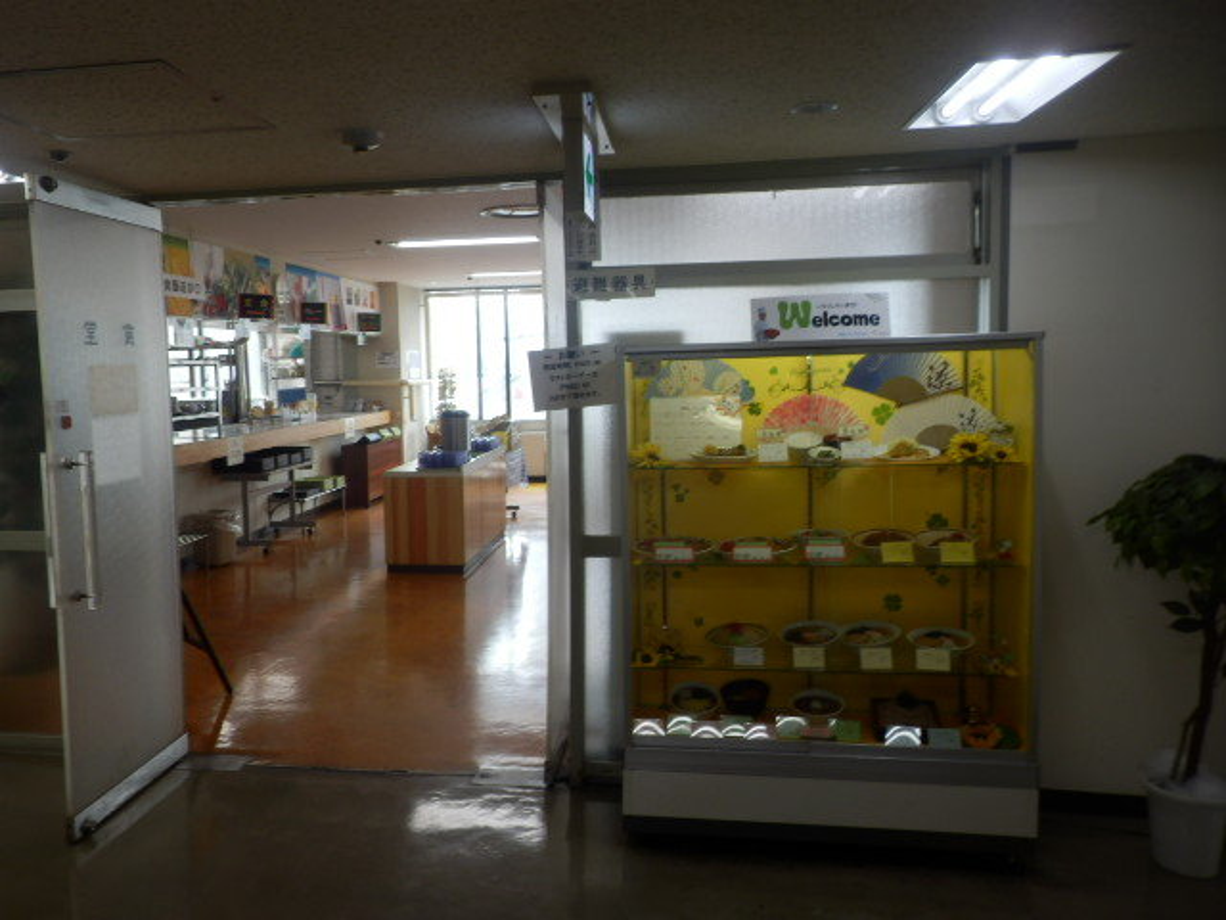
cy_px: 460
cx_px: 613
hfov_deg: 55.4
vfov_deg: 42.9
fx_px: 1169
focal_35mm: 33
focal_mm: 5.9
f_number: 3.7
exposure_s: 1/40
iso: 80
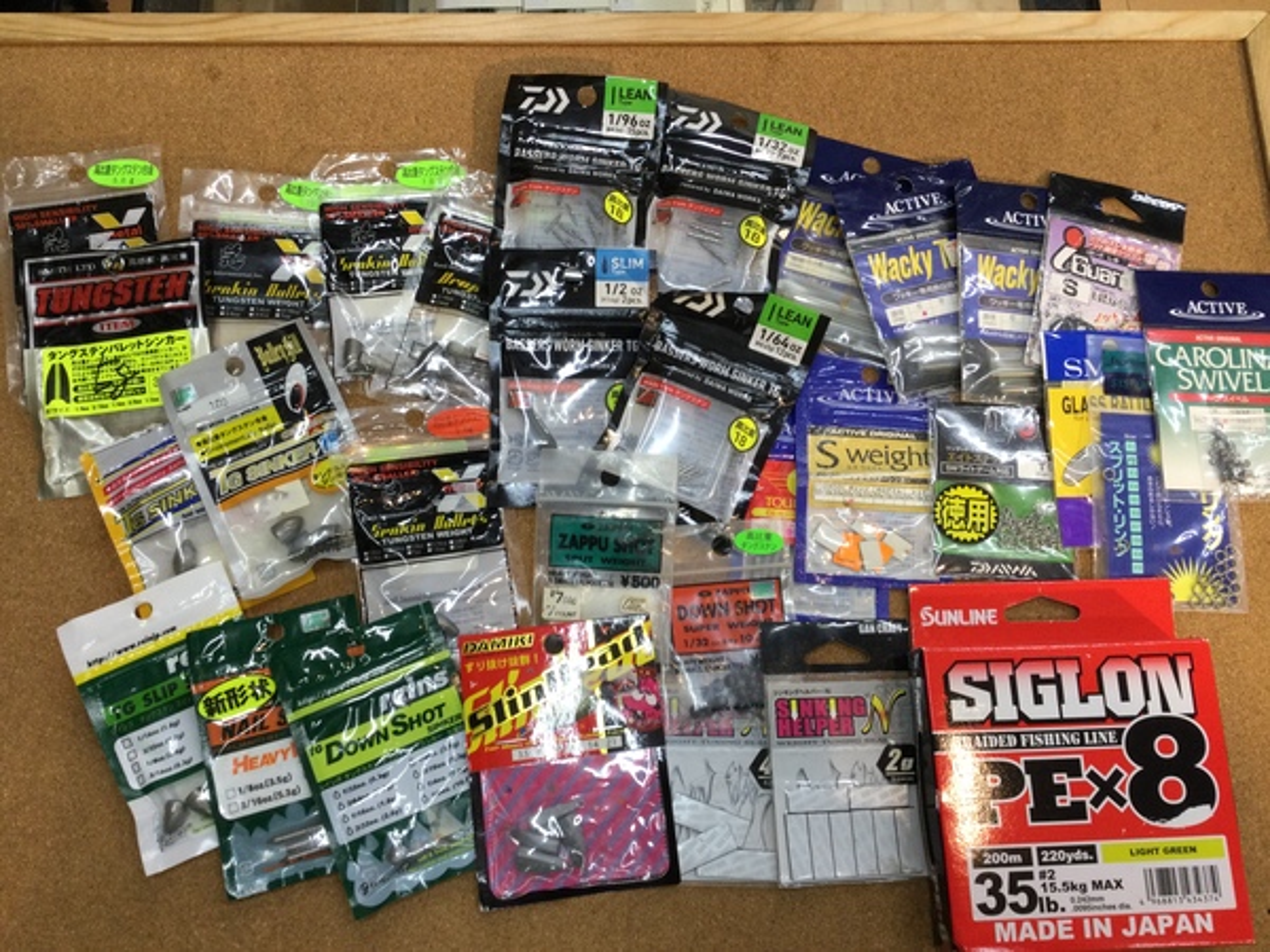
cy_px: 476
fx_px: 1137
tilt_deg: -76.8
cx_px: 635
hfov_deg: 58.4
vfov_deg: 45.4
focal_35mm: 31
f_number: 2.4
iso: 25
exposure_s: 1/40
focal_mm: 3.3
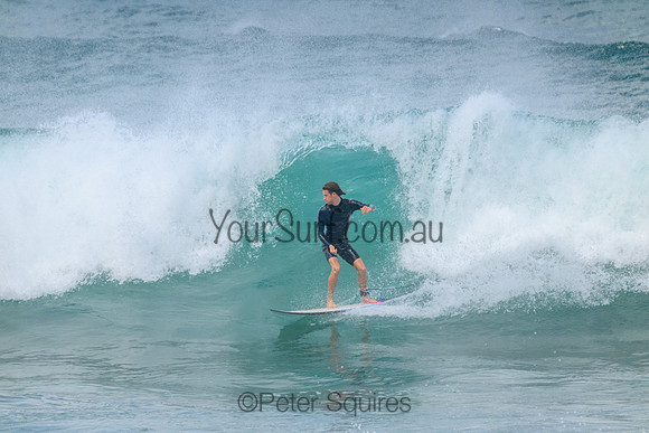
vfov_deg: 1.7
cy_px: 216
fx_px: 14425
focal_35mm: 800
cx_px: 324
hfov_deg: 2.6
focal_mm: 800
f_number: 11
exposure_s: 1/2000
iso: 1250
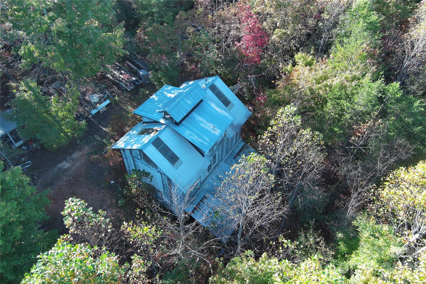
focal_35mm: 29
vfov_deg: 45.0
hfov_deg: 63.7
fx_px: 343
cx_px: 213
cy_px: 142
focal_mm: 10.57
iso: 100
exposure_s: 1/153
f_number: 2.8
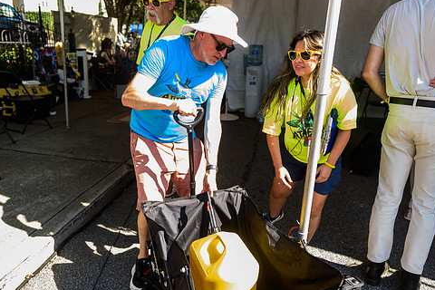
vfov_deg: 45.0
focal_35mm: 29
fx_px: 350
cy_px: 149
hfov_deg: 63.7
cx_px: 218
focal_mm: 24
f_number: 5
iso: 400
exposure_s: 1/400
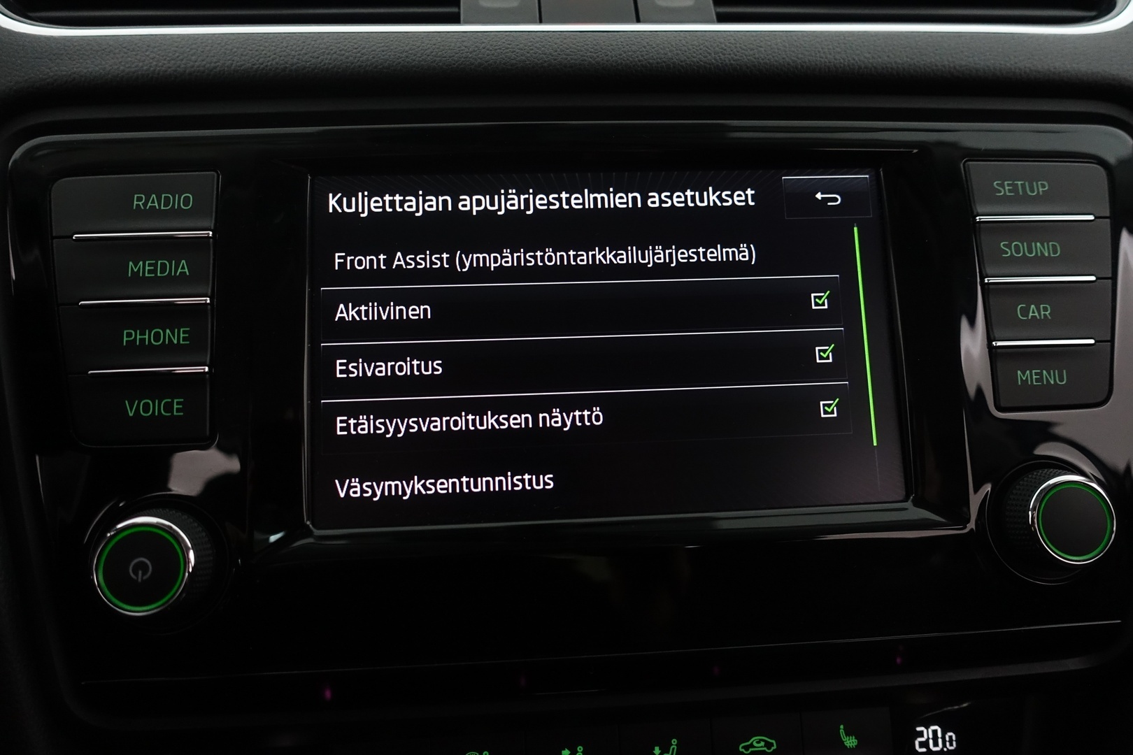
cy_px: 378
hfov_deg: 73.7
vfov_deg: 53.1
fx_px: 755
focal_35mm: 24
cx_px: 566
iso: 1000
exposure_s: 1/50
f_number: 2.5
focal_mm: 8.8
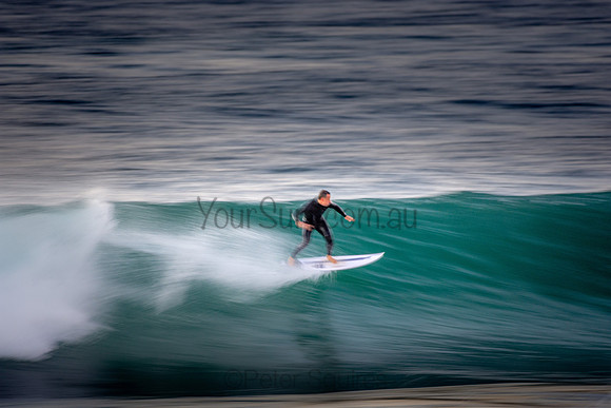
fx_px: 12732
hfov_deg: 2.7
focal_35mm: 750
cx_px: 306
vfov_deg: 1.8
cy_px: 204
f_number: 5.6
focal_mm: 500
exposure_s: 1/15
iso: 250
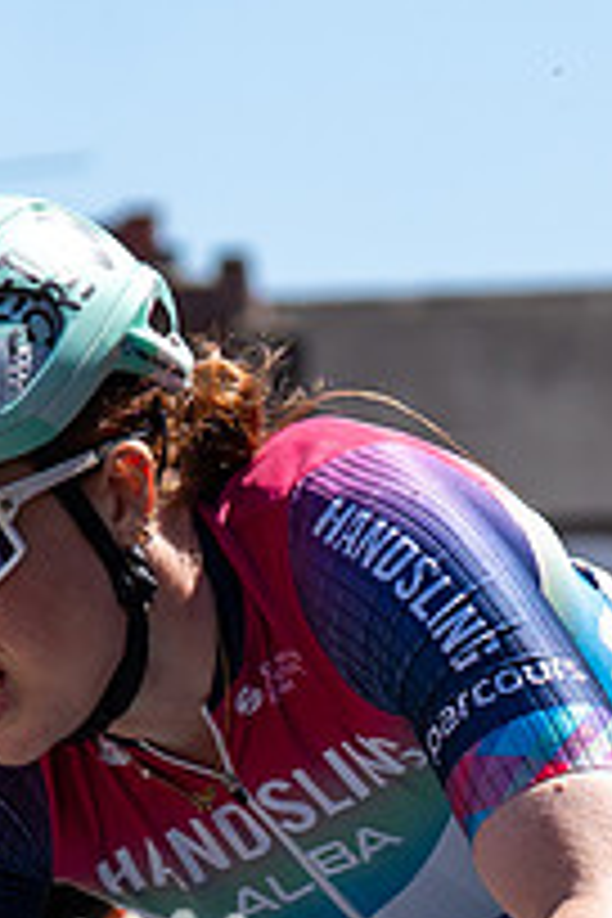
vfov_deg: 4.7
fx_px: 11143
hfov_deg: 3.1
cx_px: 372
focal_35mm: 437
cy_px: 751
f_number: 4
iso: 100
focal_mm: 70
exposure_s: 1/1600
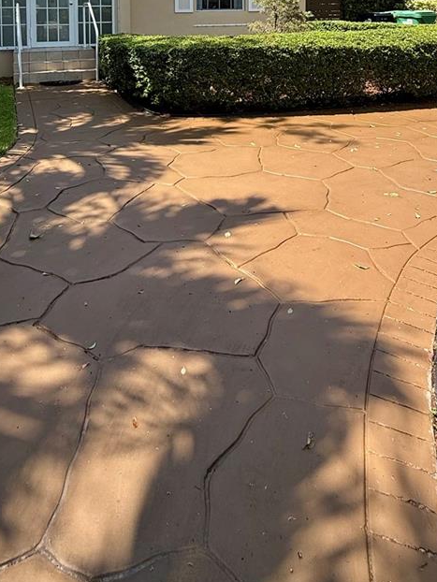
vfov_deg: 54.1
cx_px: 183
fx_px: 454
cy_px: 26
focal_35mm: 27
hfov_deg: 51.2
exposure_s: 1/955
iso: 50
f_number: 2.2
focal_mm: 2.22
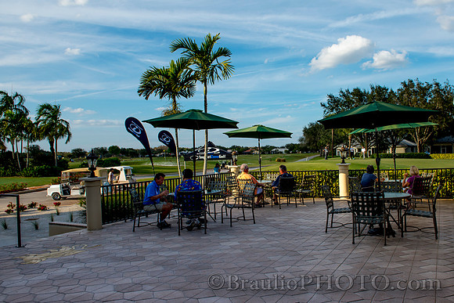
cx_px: 273
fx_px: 372
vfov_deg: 44.3
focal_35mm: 29
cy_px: 152
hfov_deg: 62.2
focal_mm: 24
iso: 320
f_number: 5.6
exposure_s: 1/800
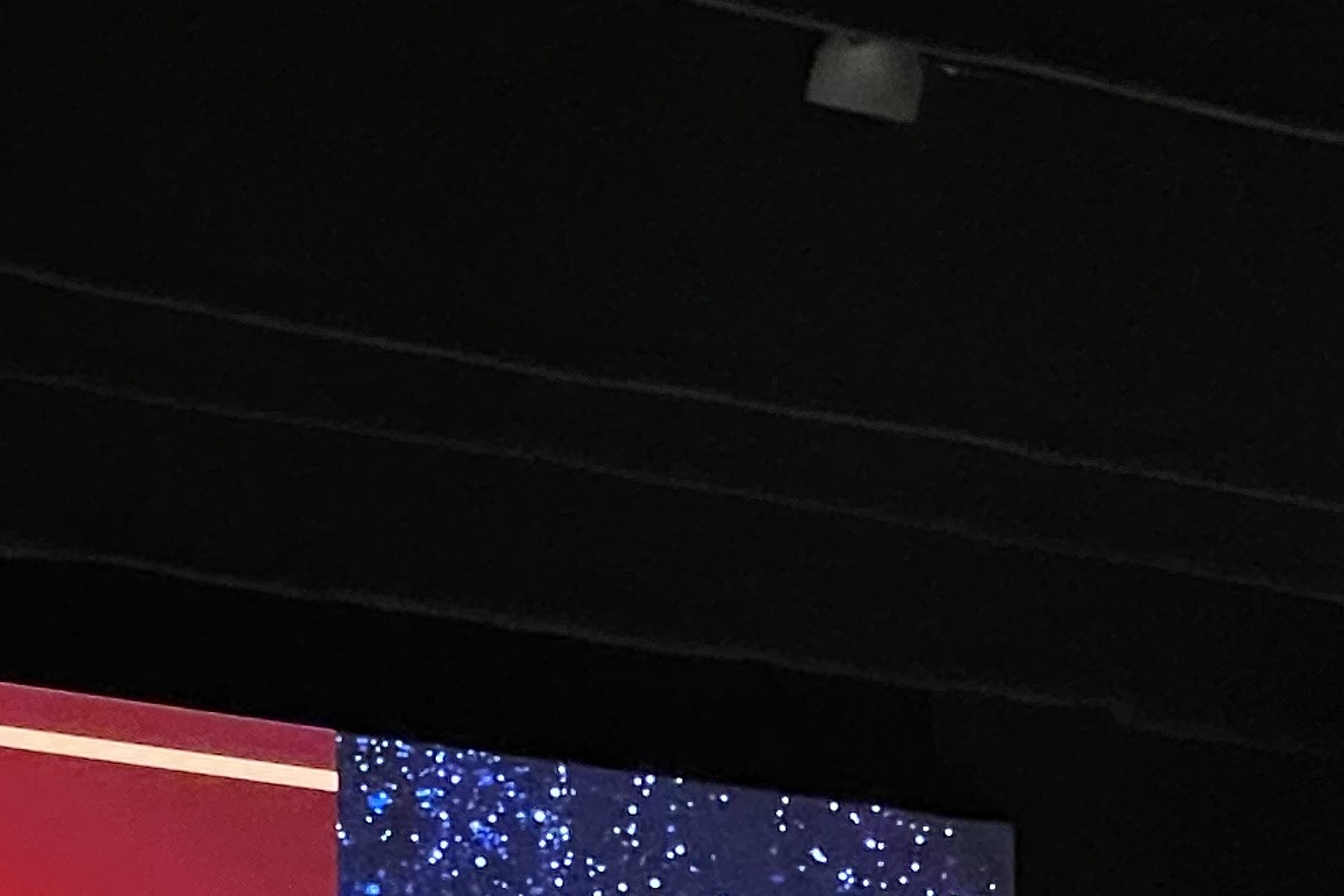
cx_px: 987
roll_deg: +0.7
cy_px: 1920
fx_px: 8250
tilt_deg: +2.3
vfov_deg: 6.0
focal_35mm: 221
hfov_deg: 9.3
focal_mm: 6
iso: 800
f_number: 2
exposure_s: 1/48
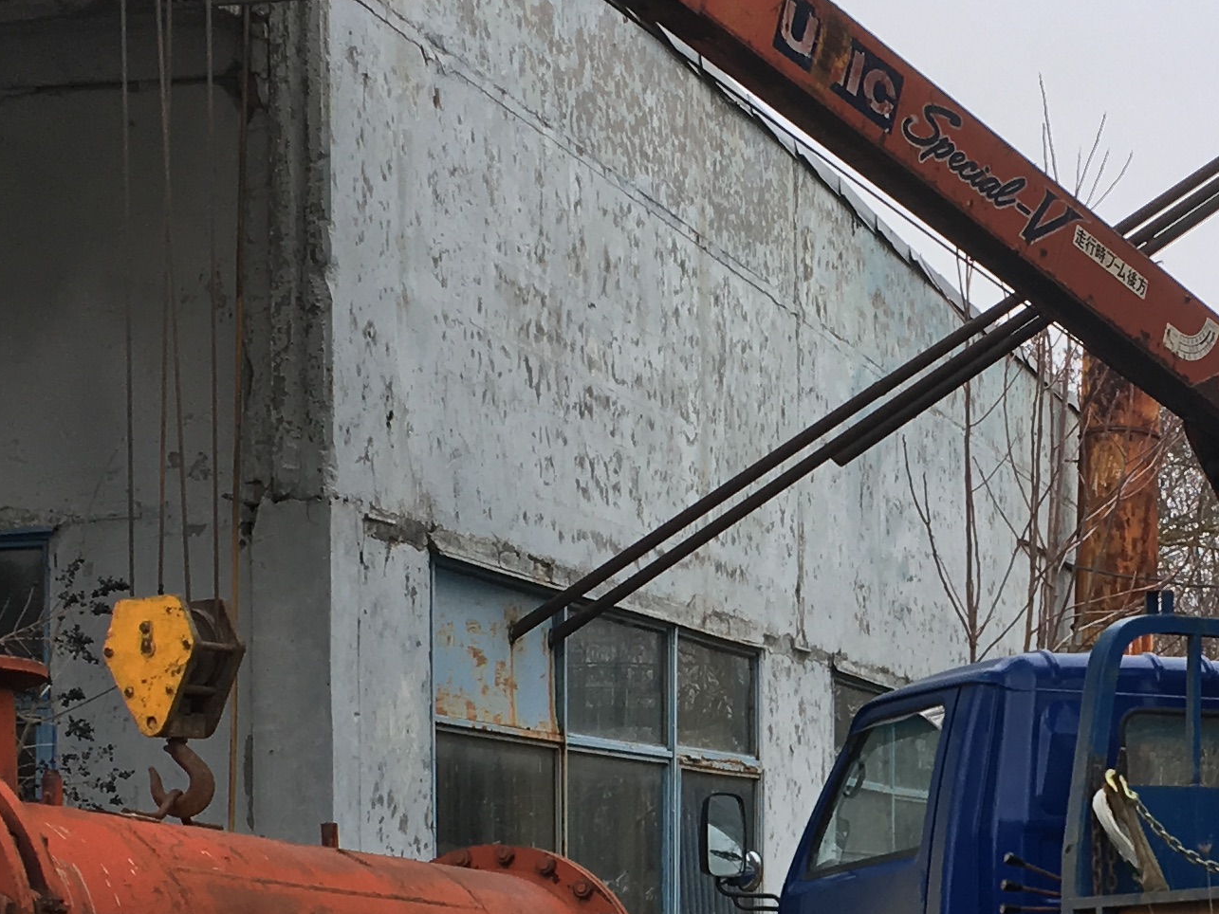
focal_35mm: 91
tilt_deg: +0.9
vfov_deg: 16.1
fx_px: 3205
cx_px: 1038
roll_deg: +0.7
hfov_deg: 21.2
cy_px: 795
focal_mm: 4.15
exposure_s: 1/281
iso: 25
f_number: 2.2
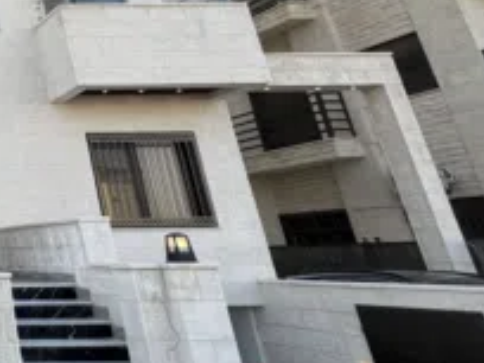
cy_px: 47
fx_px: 615
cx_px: -256
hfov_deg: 27.7
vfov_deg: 31.6
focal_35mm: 44
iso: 40
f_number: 2.2
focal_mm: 2.22
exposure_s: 1/430
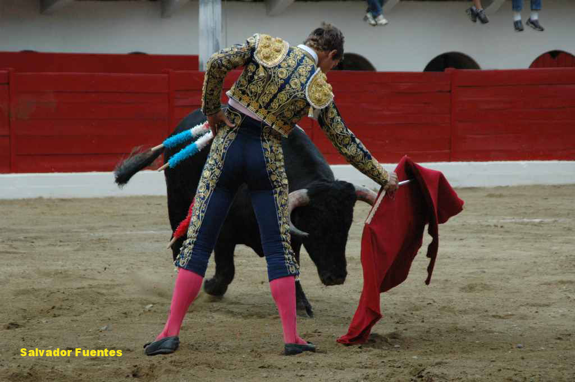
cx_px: 288
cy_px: 191
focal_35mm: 202
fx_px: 3230
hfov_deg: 10.2
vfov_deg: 6.8
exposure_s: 1/400
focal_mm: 135
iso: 1250
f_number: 6.3
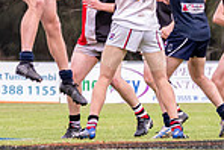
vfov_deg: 1.5
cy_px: -21
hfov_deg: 2.2
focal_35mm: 922
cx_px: 157
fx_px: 5742
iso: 1250
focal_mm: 150
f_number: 6.3
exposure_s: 1/500
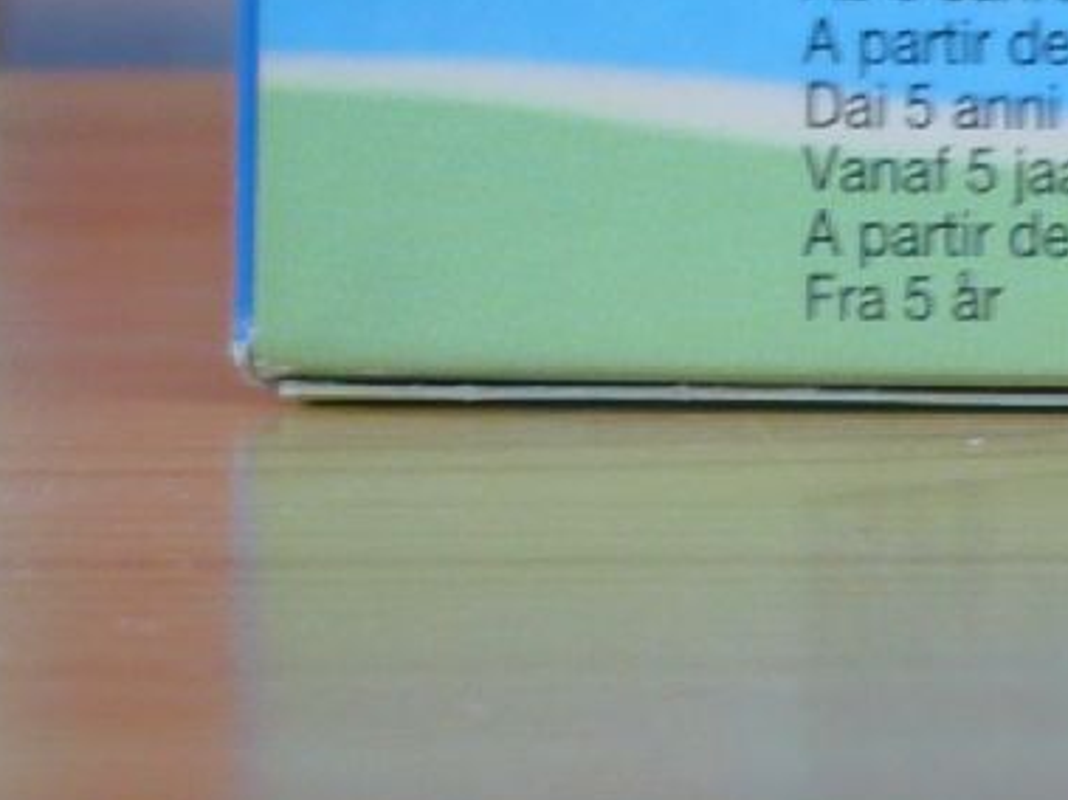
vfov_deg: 8.1
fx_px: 5613
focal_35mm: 182
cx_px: 1005
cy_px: -144
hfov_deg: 10.8
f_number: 2.8
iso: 100
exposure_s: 1/30
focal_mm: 5.8
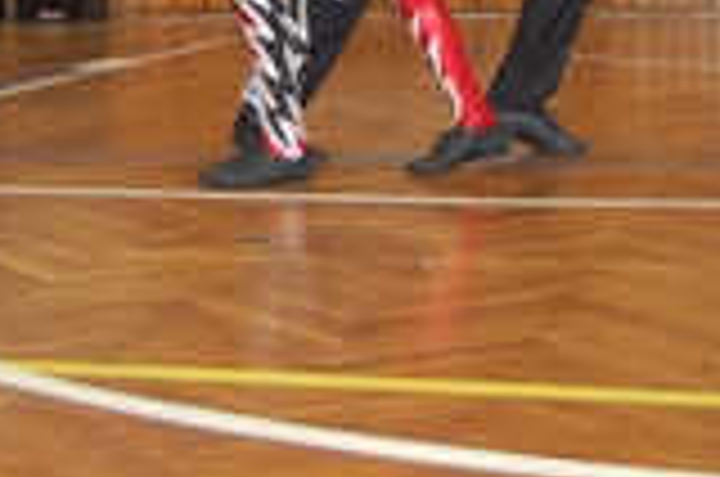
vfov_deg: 12.6
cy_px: -243
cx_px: 279
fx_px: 2056
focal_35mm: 103
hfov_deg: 19.8
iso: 400
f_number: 3.8
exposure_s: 1/60
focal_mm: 22
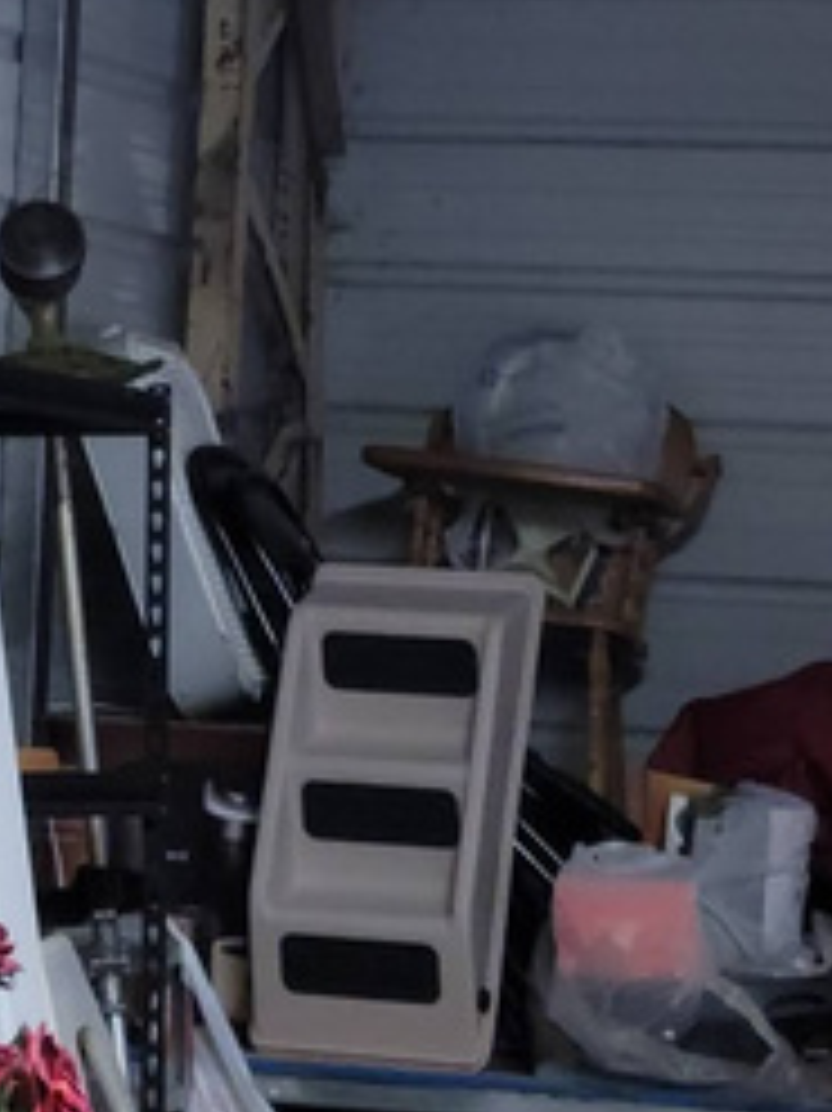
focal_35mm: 174
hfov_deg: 8.5
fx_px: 5581
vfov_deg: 10.8
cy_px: -761
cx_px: 94
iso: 250
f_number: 2
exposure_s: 1/60
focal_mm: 5.9
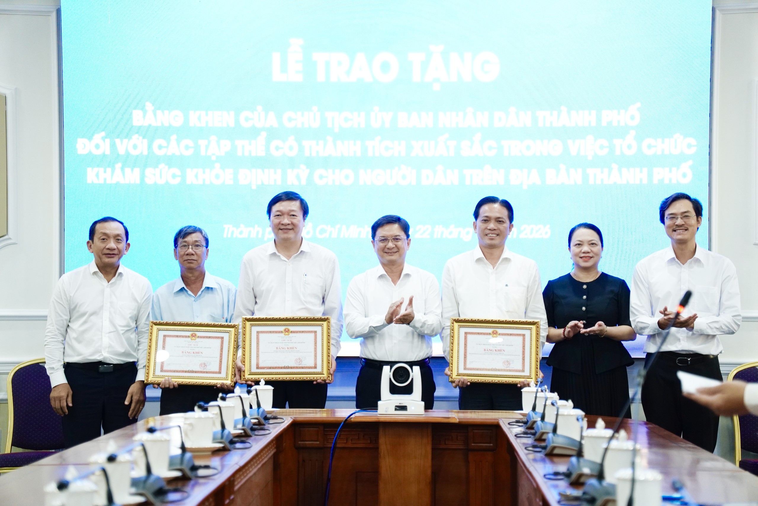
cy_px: 253
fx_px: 1927
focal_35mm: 92
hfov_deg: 22.3
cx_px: 379
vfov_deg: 14.9
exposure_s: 1/160
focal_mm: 61
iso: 1600
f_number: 2.8
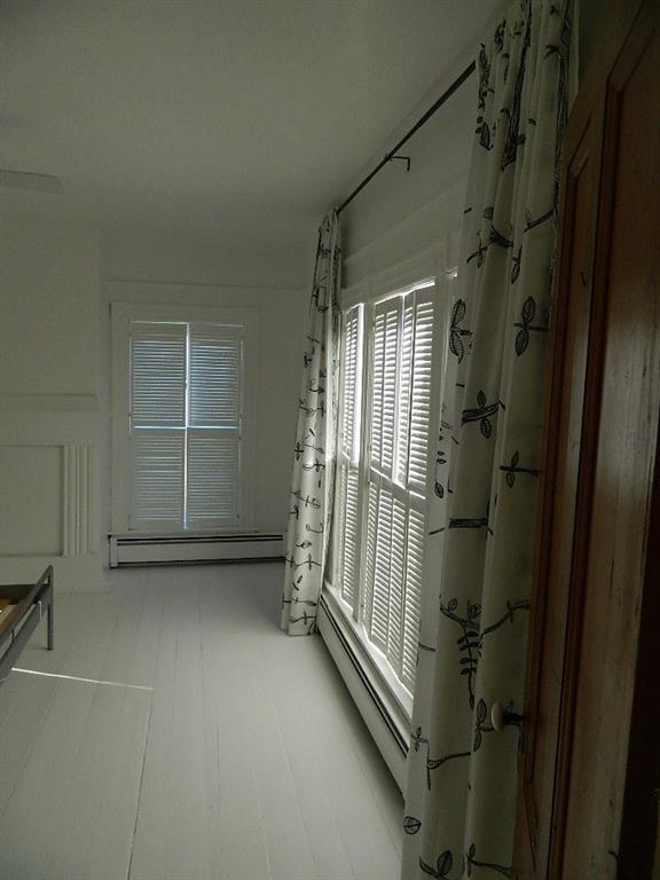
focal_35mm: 25
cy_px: 440
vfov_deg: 69.4
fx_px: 636
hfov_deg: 54.9
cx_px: 330
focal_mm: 4.5
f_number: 3.1
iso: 320
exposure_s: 1/250
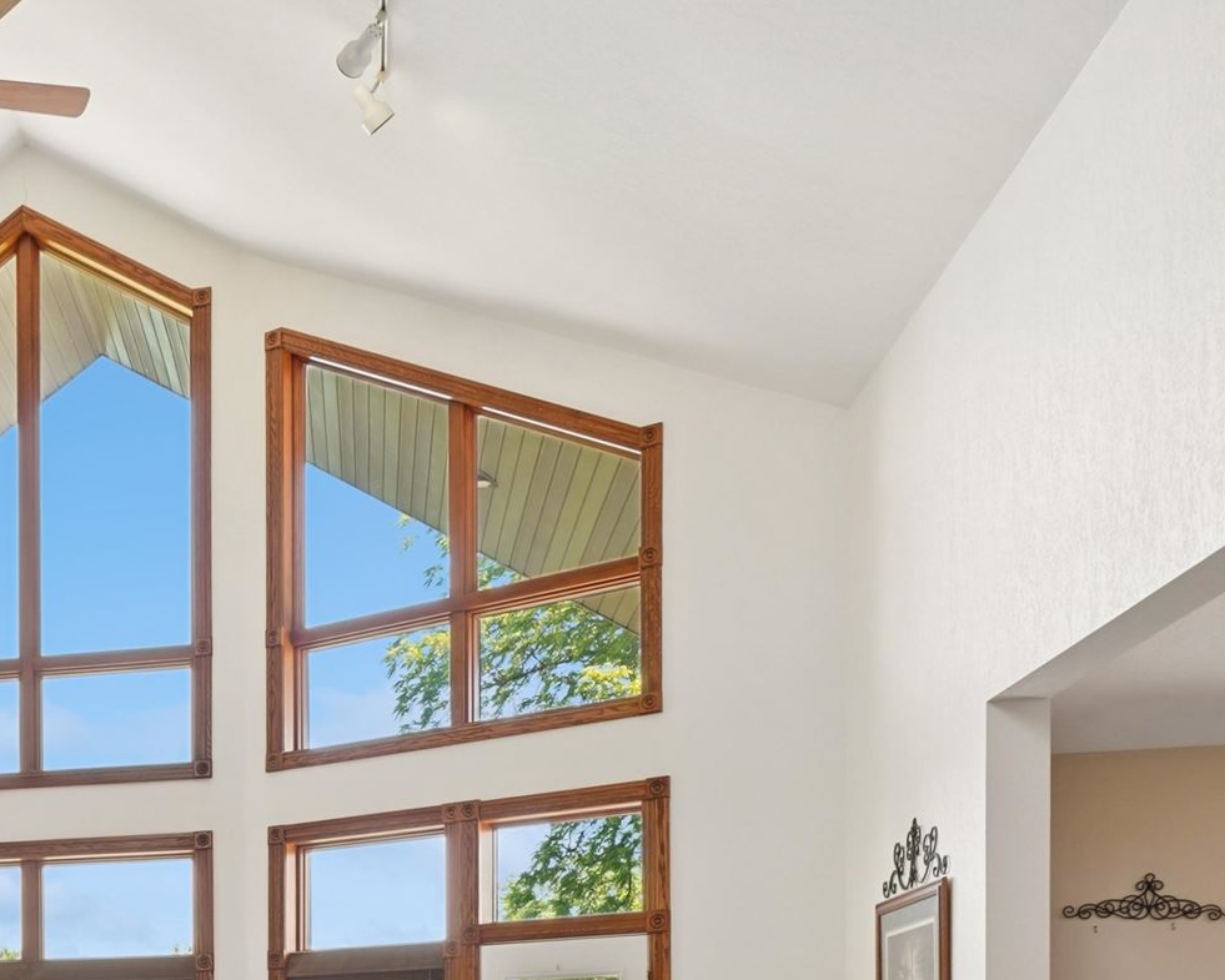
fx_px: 1704
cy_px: 1069
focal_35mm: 47
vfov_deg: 29.1
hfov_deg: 32.7
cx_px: -235
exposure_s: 1/20
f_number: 9
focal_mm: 16
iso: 400
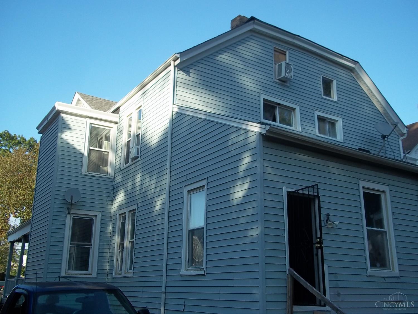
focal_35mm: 36
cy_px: 157
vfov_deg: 39.7
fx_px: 435
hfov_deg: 51.4
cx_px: 209
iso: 80
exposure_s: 1/500
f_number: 3.1
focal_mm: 6.5
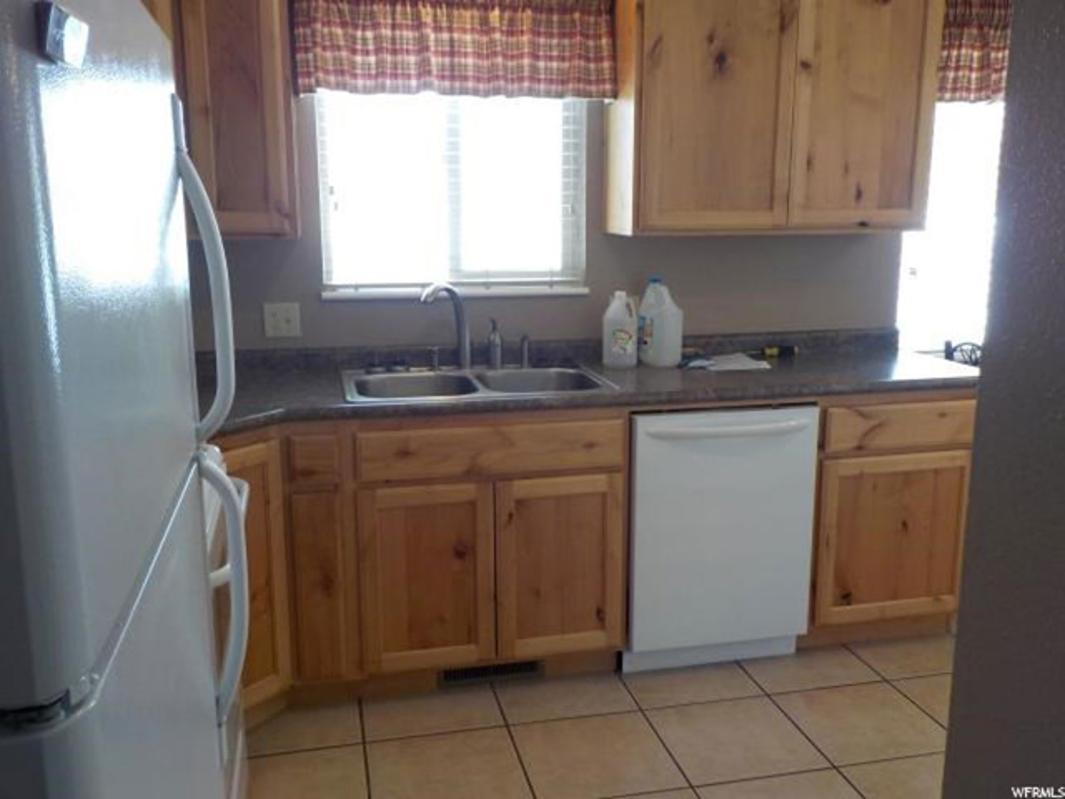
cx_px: 532
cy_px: 400
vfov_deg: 46.8
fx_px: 923
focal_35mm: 30
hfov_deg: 60.0
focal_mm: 4.1
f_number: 3.3
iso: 125
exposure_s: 1/30
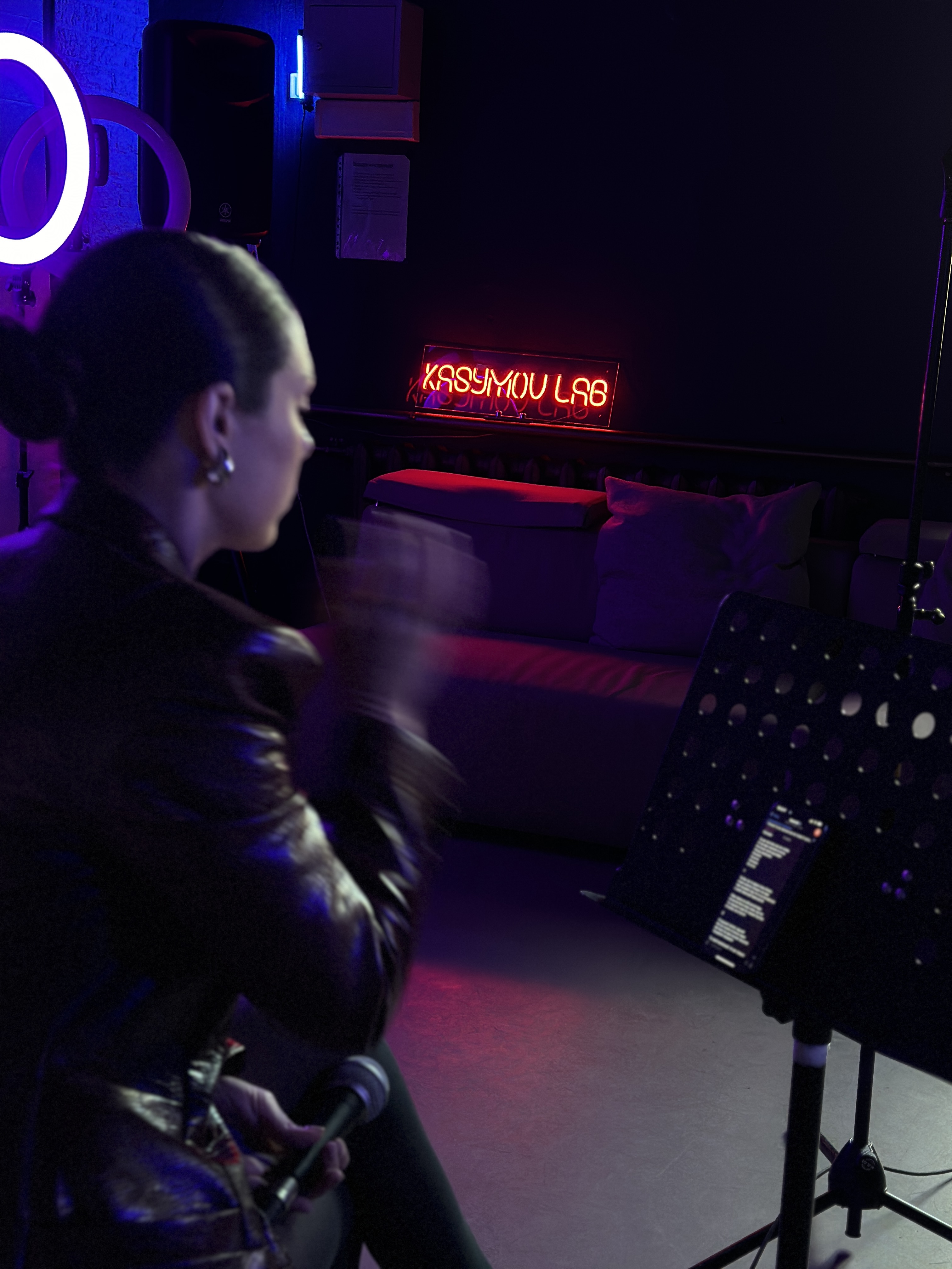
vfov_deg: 39.7
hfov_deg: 30.3
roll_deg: -3.1
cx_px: 476
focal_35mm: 48
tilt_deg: -11.5
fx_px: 1760
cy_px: 634
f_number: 1.78
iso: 400
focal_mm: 6.86
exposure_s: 1/40
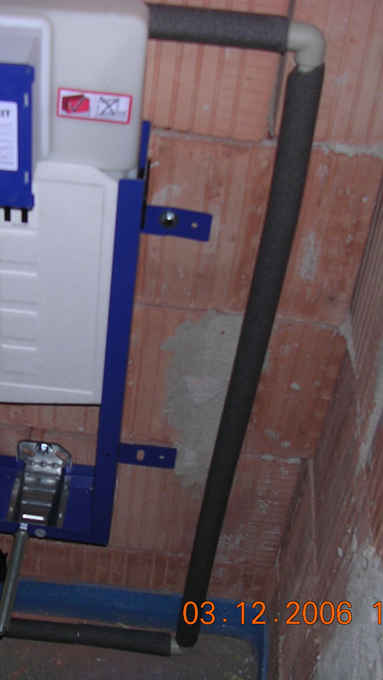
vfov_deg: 37.2
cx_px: 33
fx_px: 1011
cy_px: 340
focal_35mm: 56
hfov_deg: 21.0
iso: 100
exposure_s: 1/60.1
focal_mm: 5.8
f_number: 2.8
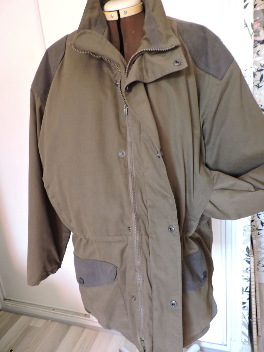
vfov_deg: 71.6
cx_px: 132
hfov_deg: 56.8
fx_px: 244
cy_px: 176
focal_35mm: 24
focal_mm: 4.3
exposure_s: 1/20
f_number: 3
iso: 400
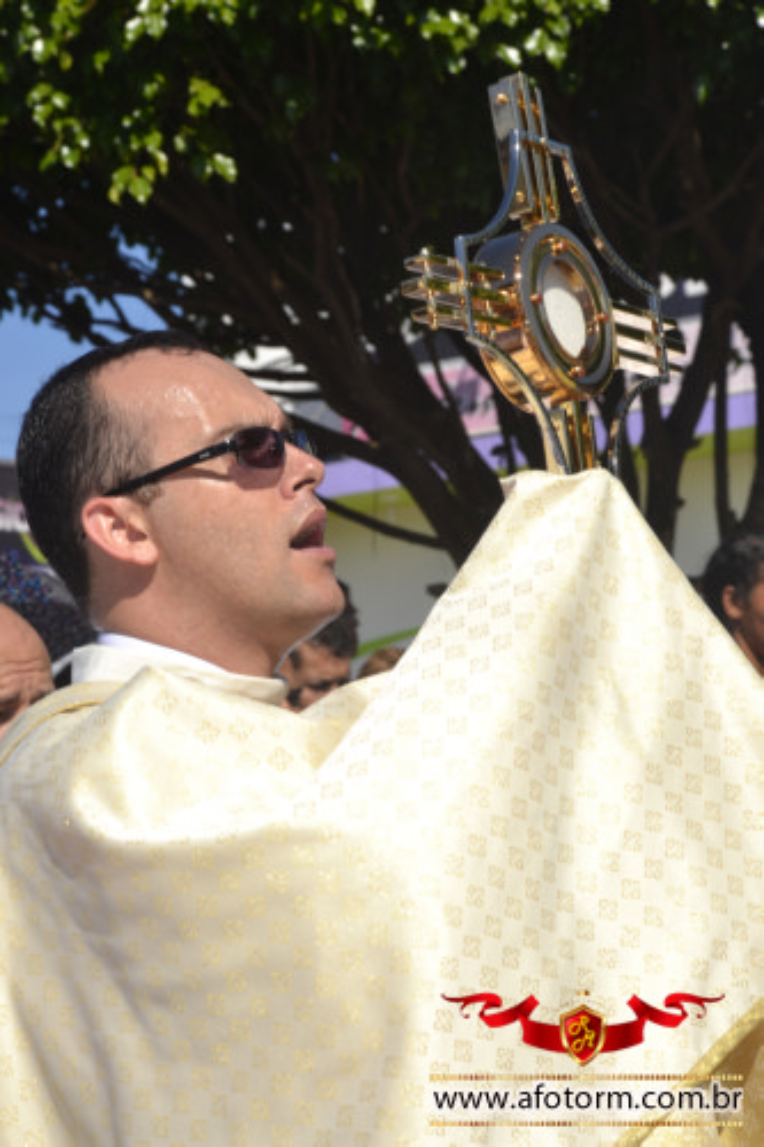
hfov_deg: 11.4
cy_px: 574
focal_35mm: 120
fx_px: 3822
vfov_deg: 17.1
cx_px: 382
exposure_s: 1/200
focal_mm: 80
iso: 100
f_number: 13
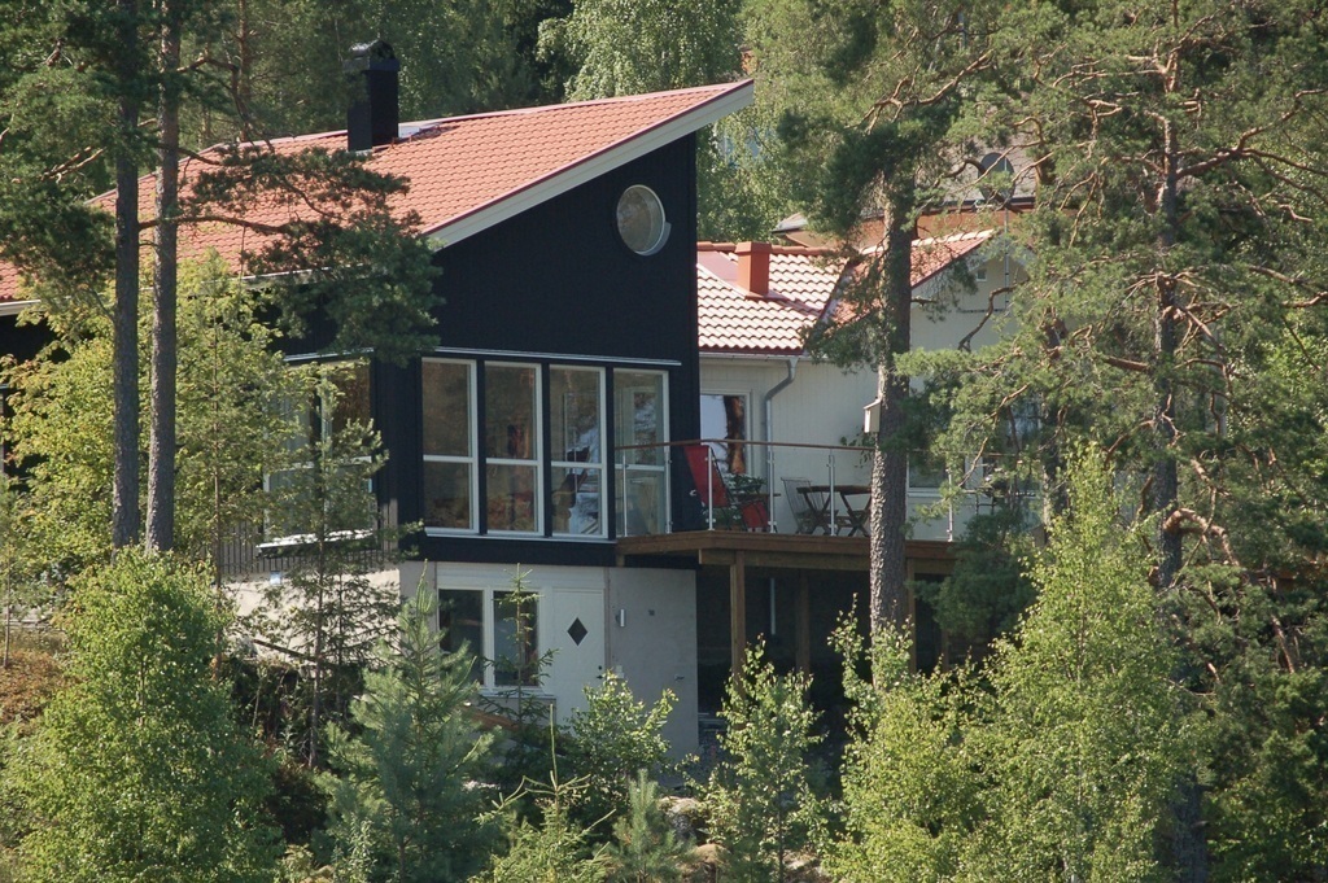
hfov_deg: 7.6
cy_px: 442
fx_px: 9952
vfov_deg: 5.1
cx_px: 664
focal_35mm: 270
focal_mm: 180
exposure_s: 1/400
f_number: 5.6
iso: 800
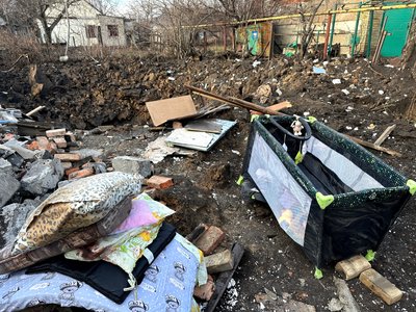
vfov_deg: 56.8
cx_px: 208
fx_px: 288
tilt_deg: -22.8
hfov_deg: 71.6
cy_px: 156
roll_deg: +1.8
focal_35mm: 24
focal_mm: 6.86
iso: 80
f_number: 1.78
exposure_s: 1/484
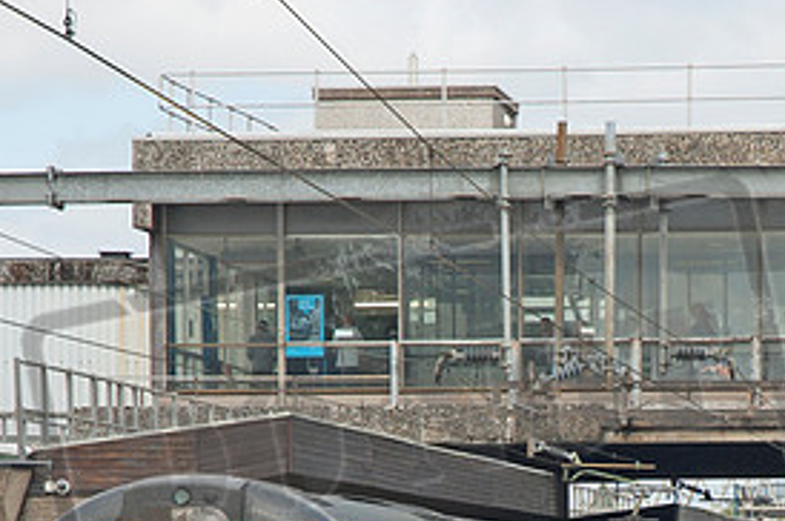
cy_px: 515
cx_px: 435
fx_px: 4291
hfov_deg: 10.5
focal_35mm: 197
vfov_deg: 6.9
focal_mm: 62
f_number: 5.6
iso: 250
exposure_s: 1/500
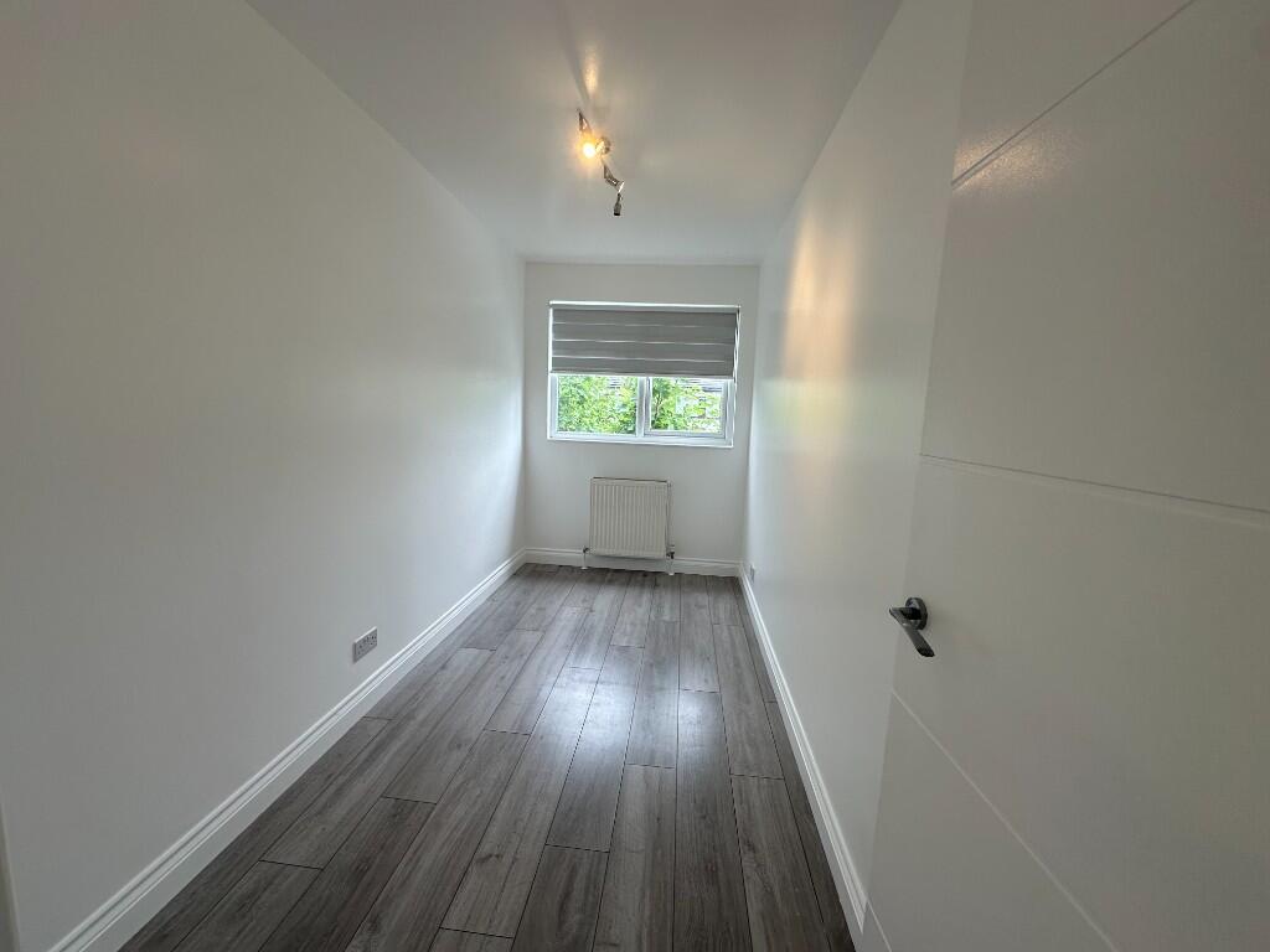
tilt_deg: -7.3
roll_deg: -3.2
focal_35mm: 14
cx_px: 635
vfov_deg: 85.7
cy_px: 476
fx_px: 514
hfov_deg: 102.1
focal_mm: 2.22
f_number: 2.2
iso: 40
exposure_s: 1/129
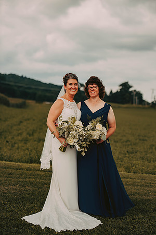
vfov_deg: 23.6
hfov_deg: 15.9
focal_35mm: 86
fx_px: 559
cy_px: 118
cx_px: 78
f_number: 2.8
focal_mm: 86
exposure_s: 1/1000
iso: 200
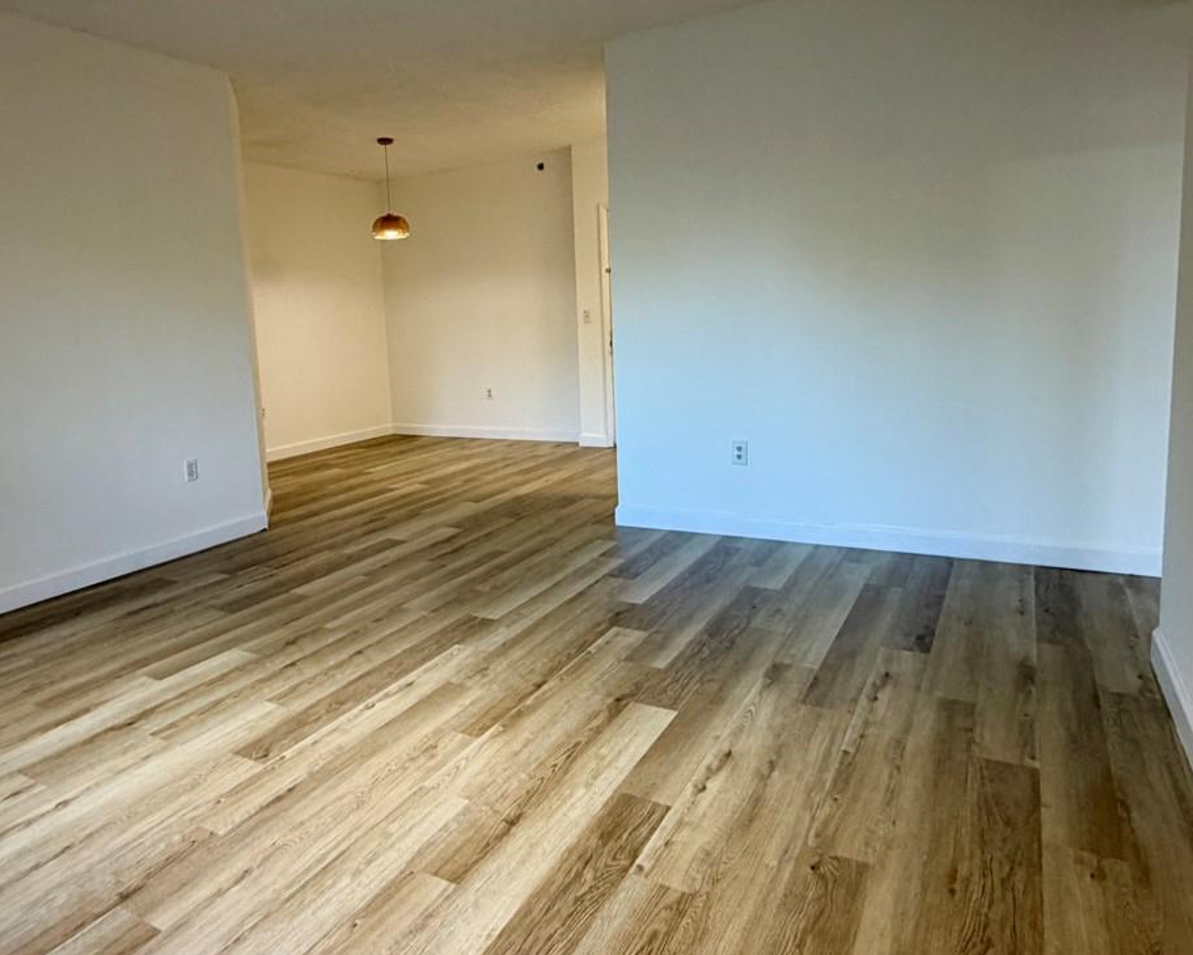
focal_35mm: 24
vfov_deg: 58.6
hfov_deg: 69.8
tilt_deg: -6.5
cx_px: 502
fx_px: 847
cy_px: 418
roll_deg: +3.0
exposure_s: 1/60
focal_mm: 2.22
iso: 200
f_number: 2.2
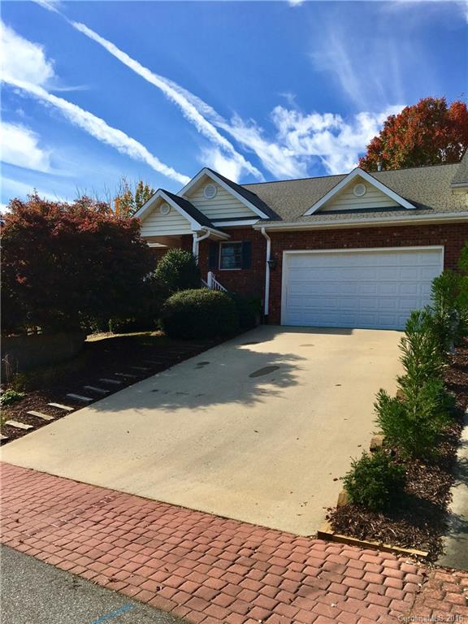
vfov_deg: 61.7
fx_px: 523
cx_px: 234
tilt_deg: +2.4
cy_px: 312
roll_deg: -2.6
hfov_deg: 48.2
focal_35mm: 29
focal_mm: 4.15
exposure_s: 1/1923
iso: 25
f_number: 2.2
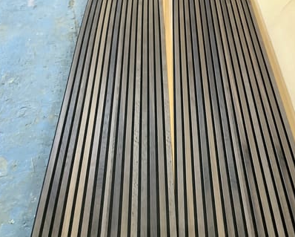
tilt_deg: -48.7
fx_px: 332
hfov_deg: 47.8
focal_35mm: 38
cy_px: 133
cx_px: 163
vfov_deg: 39.1
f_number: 2.4
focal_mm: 3.3
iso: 400
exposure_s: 1/50
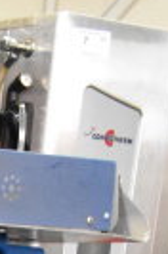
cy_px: 769
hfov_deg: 6.0
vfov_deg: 8.4
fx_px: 1456
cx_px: -370
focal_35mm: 207
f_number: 7.1
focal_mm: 20
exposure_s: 1/200
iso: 6400
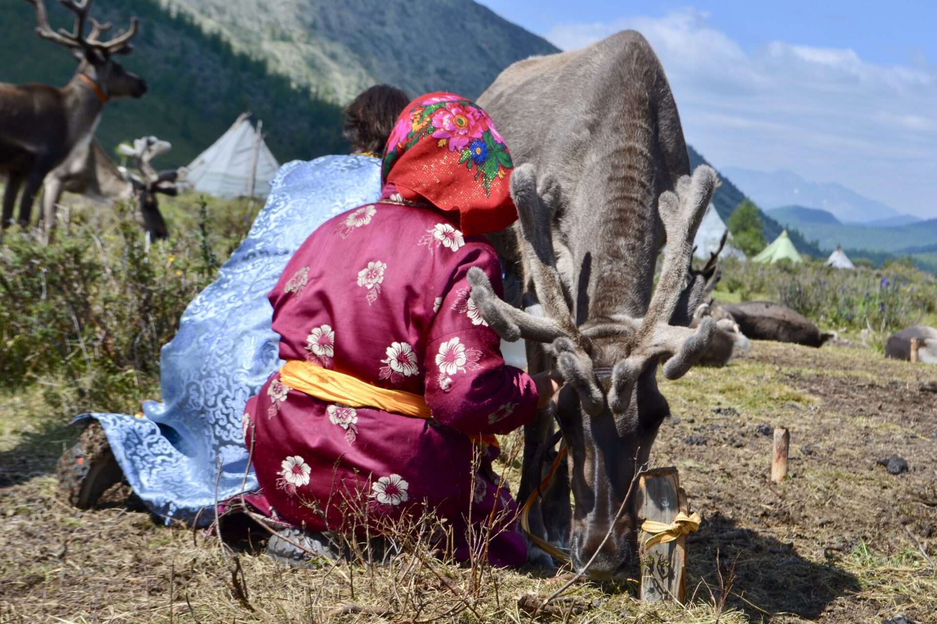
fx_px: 1757
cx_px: 468
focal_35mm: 68
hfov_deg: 29.9
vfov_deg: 20.2
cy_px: 312
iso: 100
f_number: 8
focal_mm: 45
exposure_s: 1/250
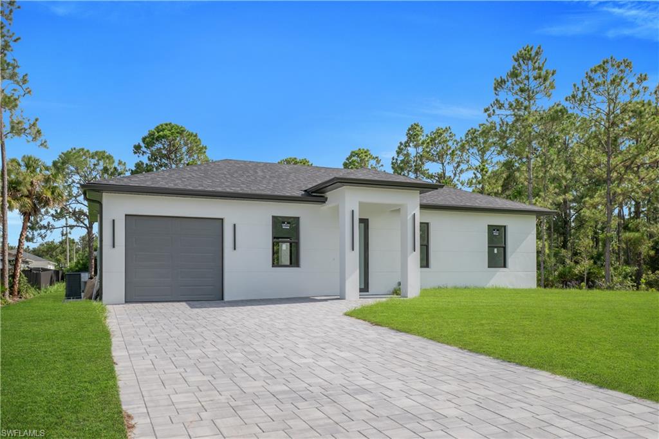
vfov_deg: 43.6
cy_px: 220
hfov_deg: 61.9
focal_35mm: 30
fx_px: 549
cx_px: 330
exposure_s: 1/320
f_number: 8
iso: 100
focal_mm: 20
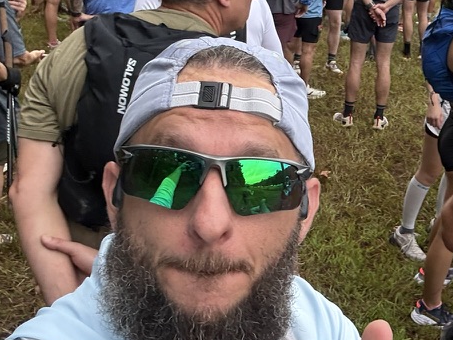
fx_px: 681
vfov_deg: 28.0
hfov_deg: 35.8
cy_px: 140
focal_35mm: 52
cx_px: 348
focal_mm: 2.69
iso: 80
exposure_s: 1/67
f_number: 1.9
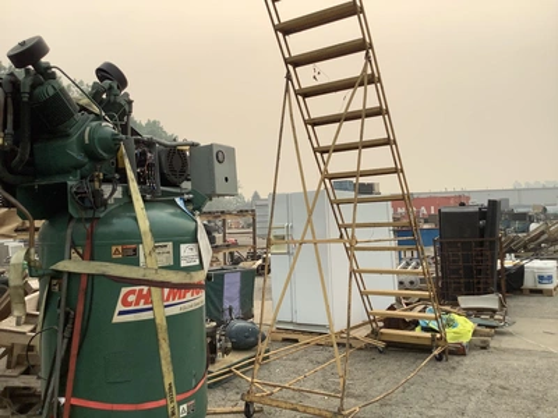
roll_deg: +2.5
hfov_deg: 58.4
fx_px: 500
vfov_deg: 45.4
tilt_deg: +1.0
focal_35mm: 31
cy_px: 209
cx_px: 279
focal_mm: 3.3
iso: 25
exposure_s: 1/926
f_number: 2.4
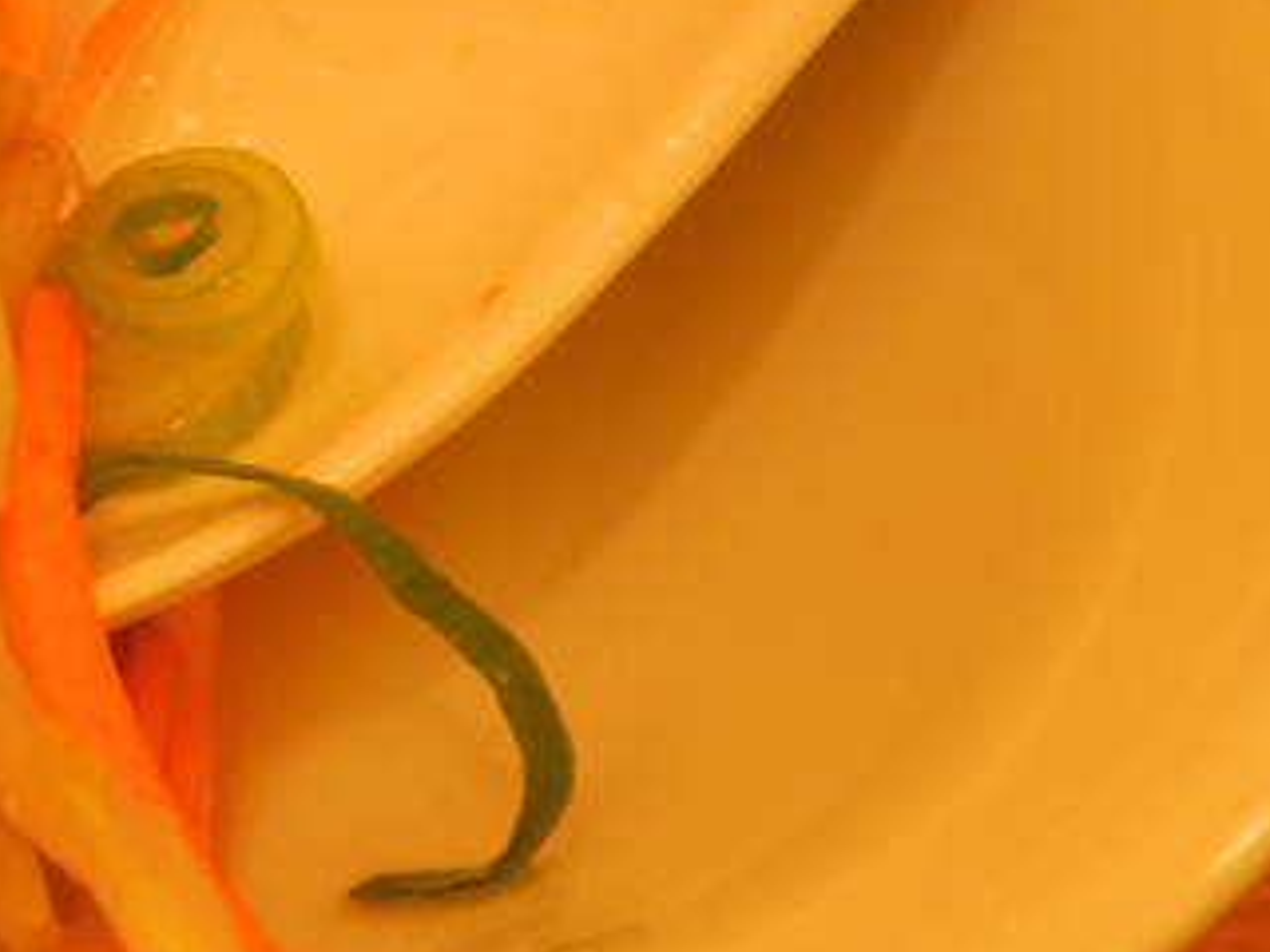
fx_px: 2935
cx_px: -32
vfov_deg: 18.2
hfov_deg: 23.3
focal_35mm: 80
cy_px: 123
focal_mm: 5.6
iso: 250
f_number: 3.7
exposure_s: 1/30
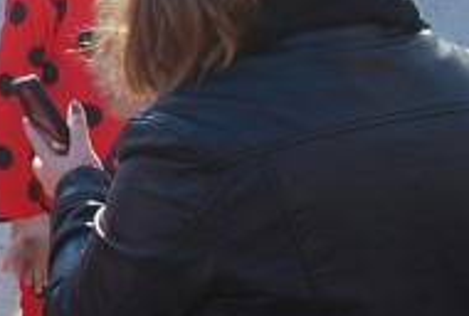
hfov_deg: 12.5
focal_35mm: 142
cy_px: -344
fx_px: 1856
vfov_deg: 9.1
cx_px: -504
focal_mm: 18
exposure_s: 1/125
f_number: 5.6
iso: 125
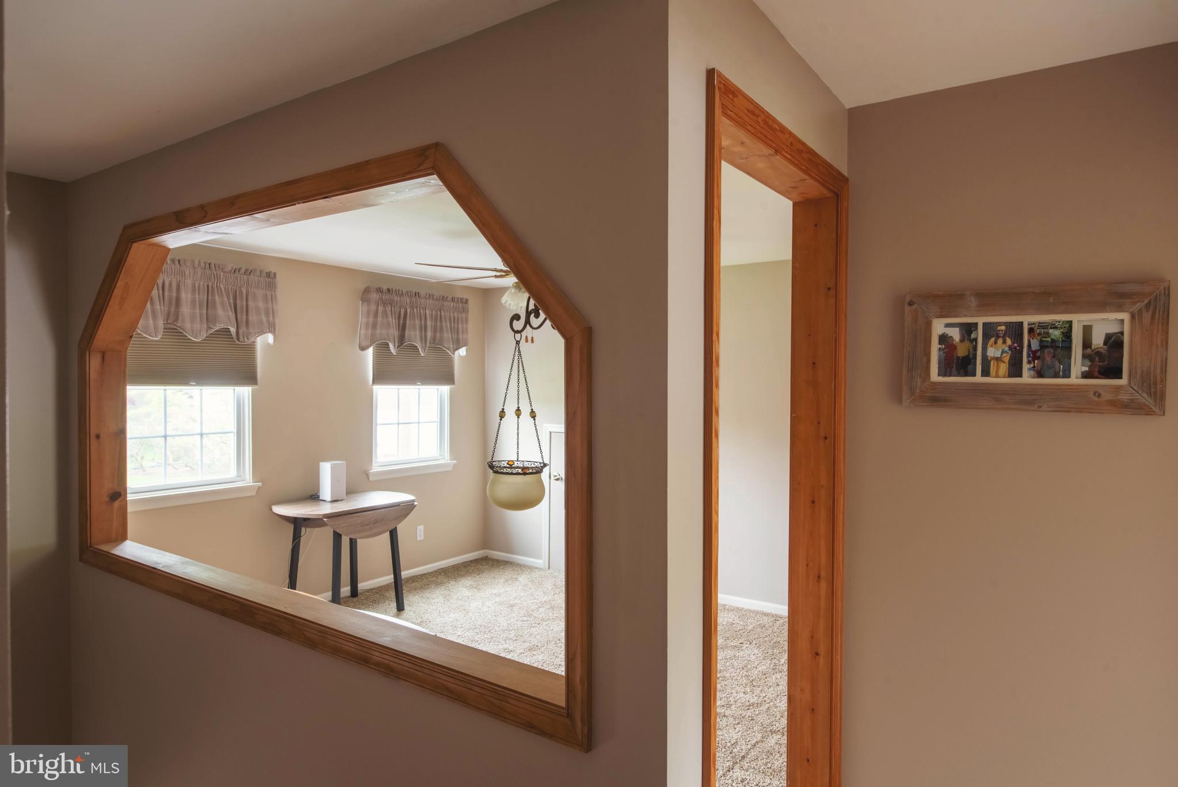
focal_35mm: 22
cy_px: 394
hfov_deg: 78.6
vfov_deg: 57.3
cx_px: 589
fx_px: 720
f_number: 11
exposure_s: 1/50
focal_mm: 22
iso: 500
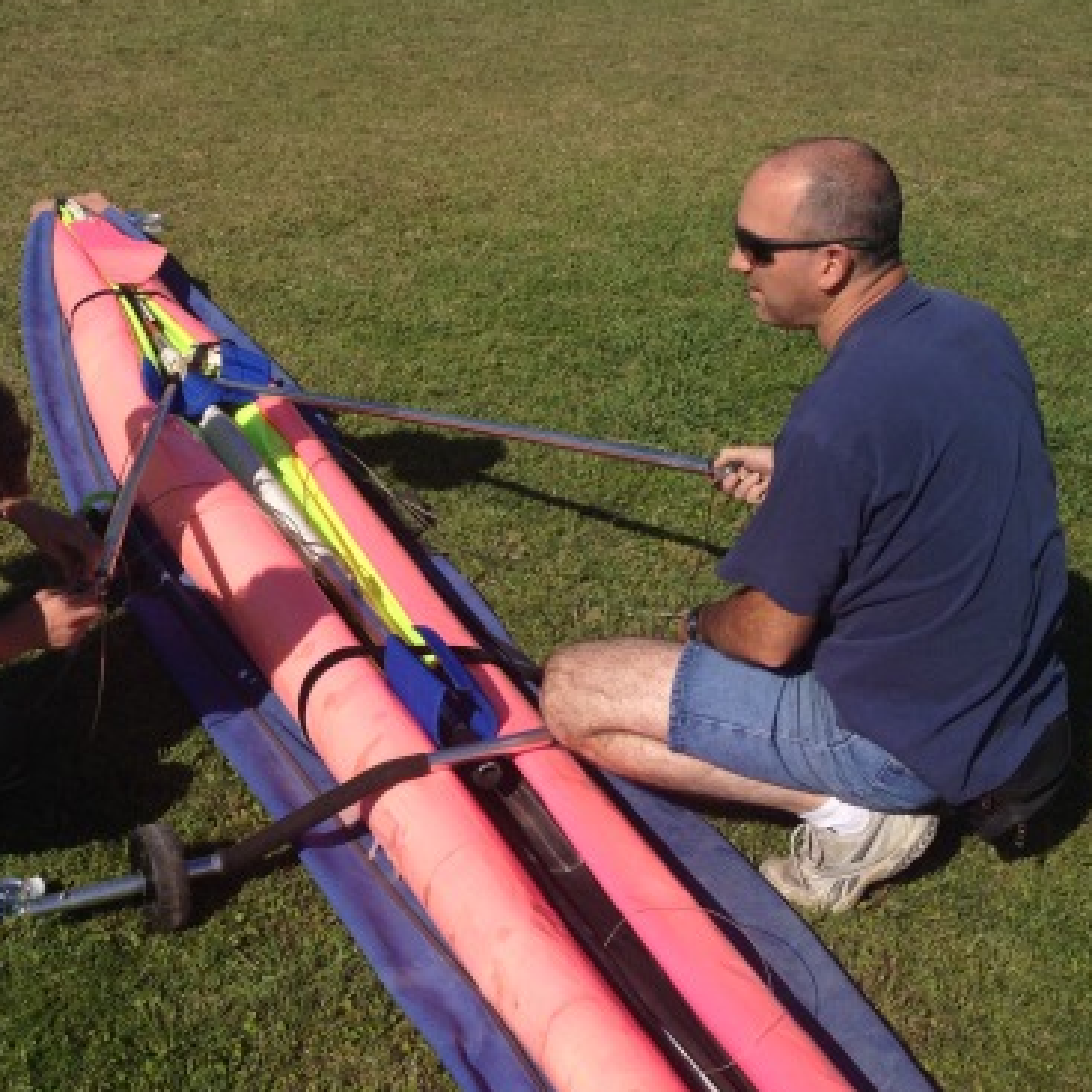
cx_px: 363
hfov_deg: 31.4
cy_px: 491
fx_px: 1927
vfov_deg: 31.6
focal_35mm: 54
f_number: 2.4
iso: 50
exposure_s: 1/3247
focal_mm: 4.28
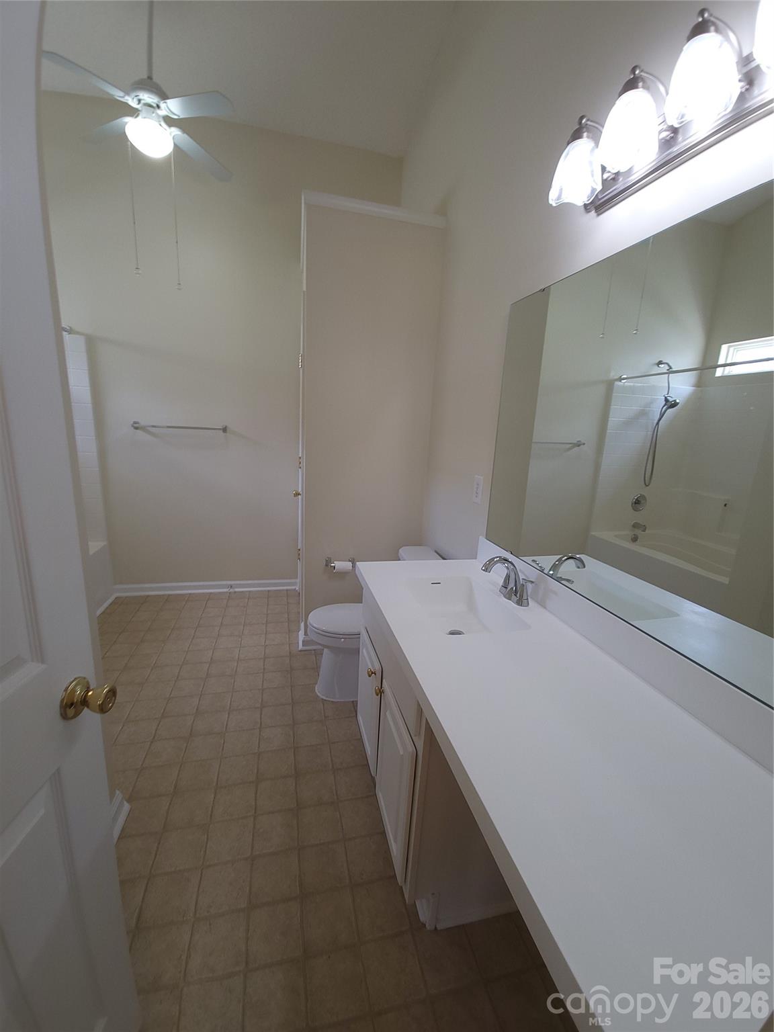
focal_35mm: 13
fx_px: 388
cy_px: 516
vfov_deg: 106.2
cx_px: 387
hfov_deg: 89.9
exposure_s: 1/30
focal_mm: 2.2
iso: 64
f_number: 2.2
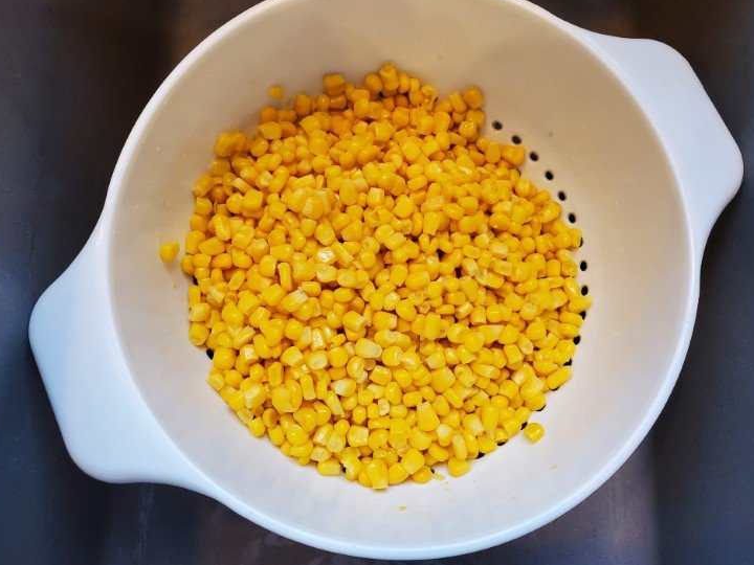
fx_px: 610
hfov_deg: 63.4
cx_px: 376
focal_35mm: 28
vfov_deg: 49.7
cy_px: 265
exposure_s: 1/120
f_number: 2.4
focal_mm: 4.3
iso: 200
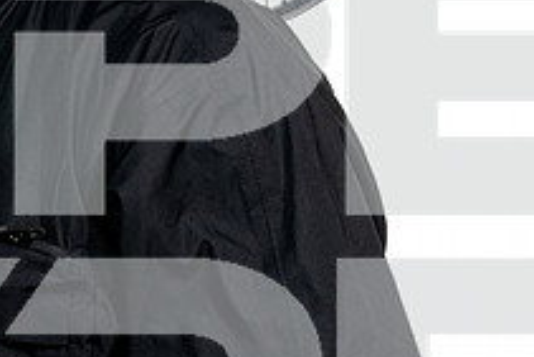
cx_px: -28
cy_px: 114
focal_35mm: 247
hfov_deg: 8.3
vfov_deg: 5.6
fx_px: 3666
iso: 160
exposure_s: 1/250
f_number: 8
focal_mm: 70
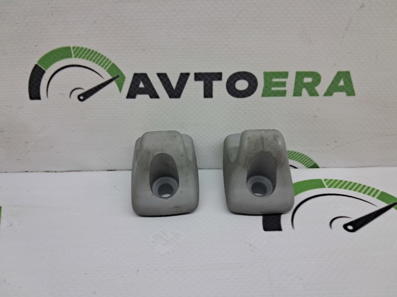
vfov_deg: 51.3
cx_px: 198
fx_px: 309
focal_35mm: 27
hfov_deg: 65.4
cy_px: 148
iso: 50
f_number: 1.8
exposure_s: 1/60
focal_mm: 4
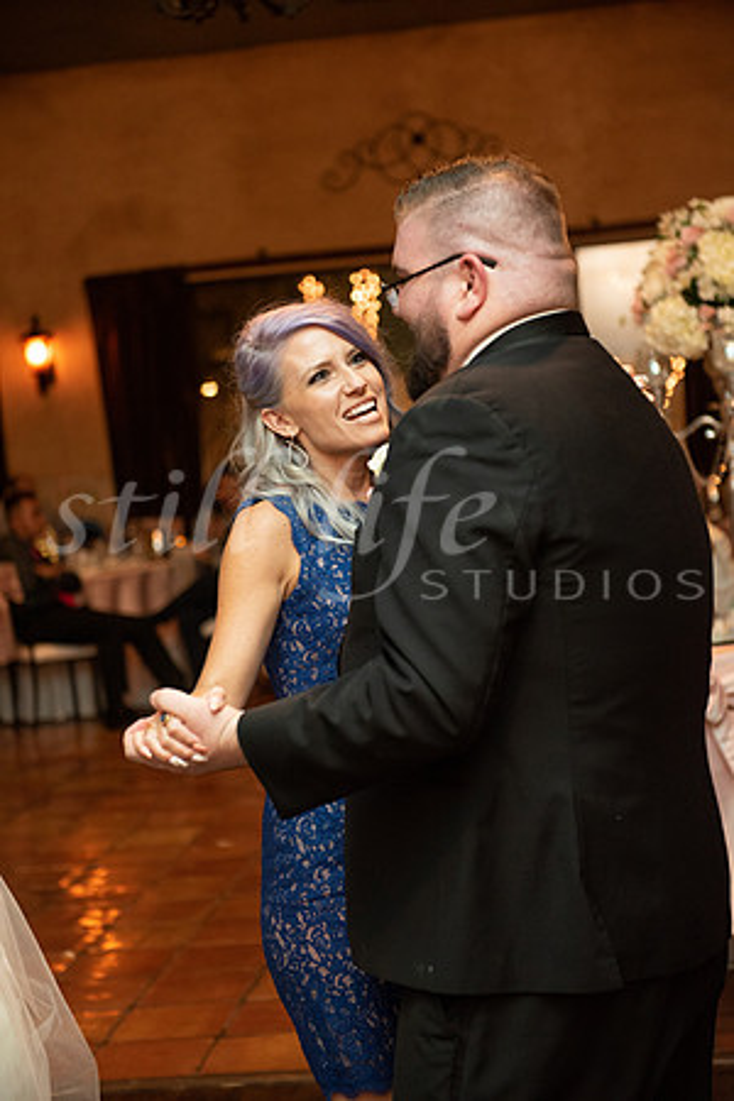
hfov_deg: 19.5
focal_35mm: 70
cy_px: 550
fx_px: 2141
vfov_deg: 28.8
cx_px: 367
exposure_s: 1/125
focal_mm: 70
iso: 3200
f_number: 3.2
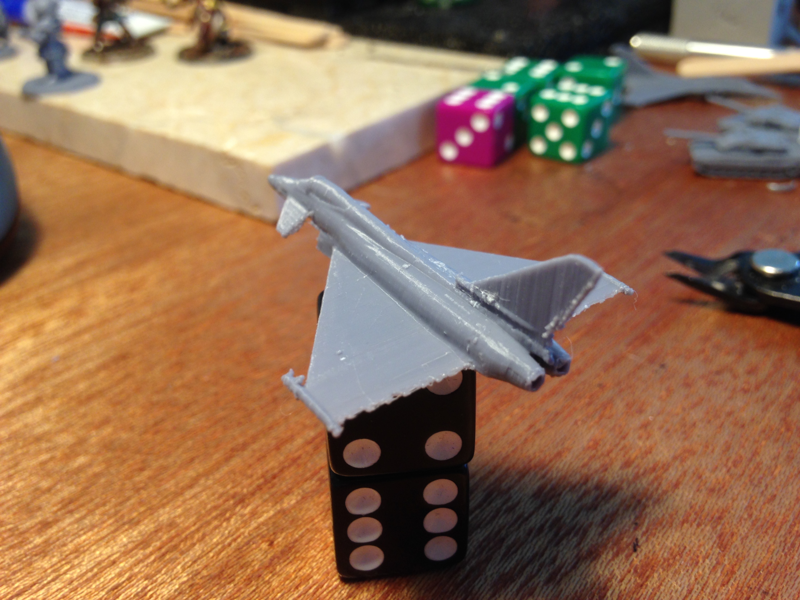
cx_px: 400
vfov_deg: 42.9
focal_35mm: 33
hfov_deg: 55.4
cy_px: 300
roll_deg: +3.6
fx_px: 763
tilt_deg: -30.8
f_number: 2.4
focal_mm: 4.12
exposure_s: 1/30
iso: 50
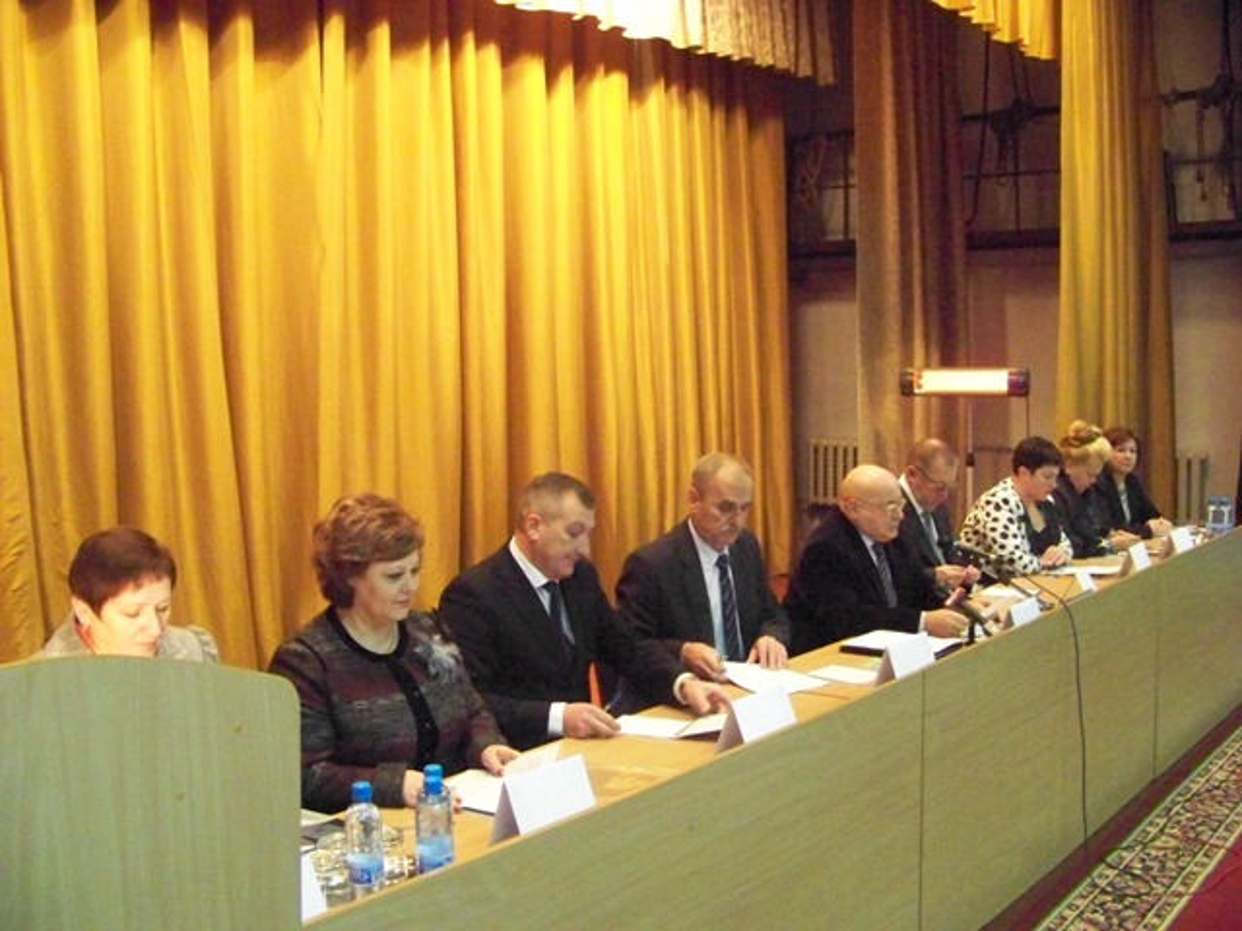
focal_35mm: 36
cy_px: 466
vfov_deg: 39.7
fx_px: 1292
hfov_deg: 51.4
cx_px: 621
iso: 1600
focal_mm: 5.85
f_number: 2.8
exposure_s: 1/30
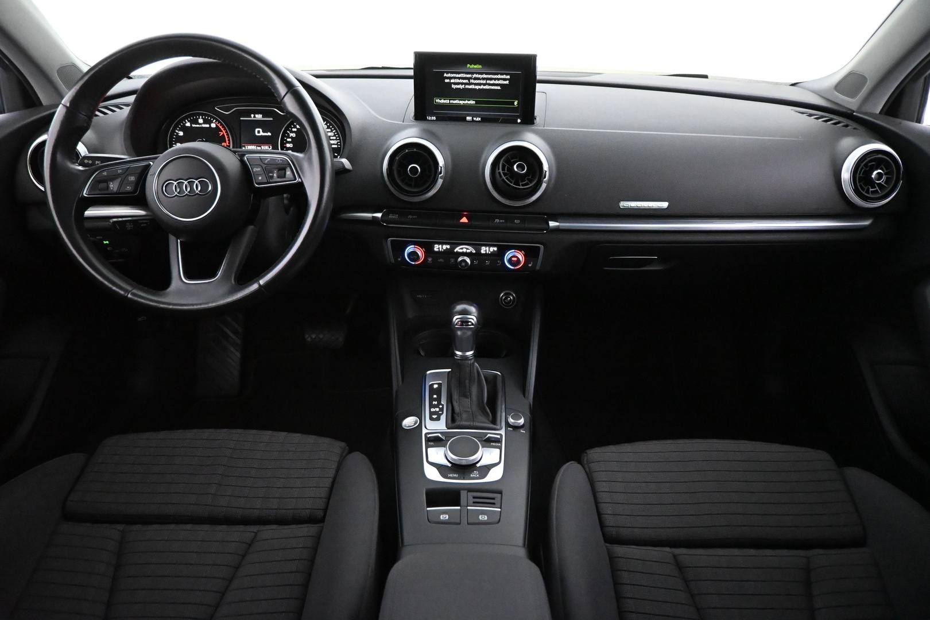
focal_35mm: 24
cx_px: 465
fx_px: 620
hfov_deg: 73.7
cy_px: 310
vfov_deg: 53.1
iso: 9000
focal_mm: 16
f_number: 3.5
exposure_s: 1/60
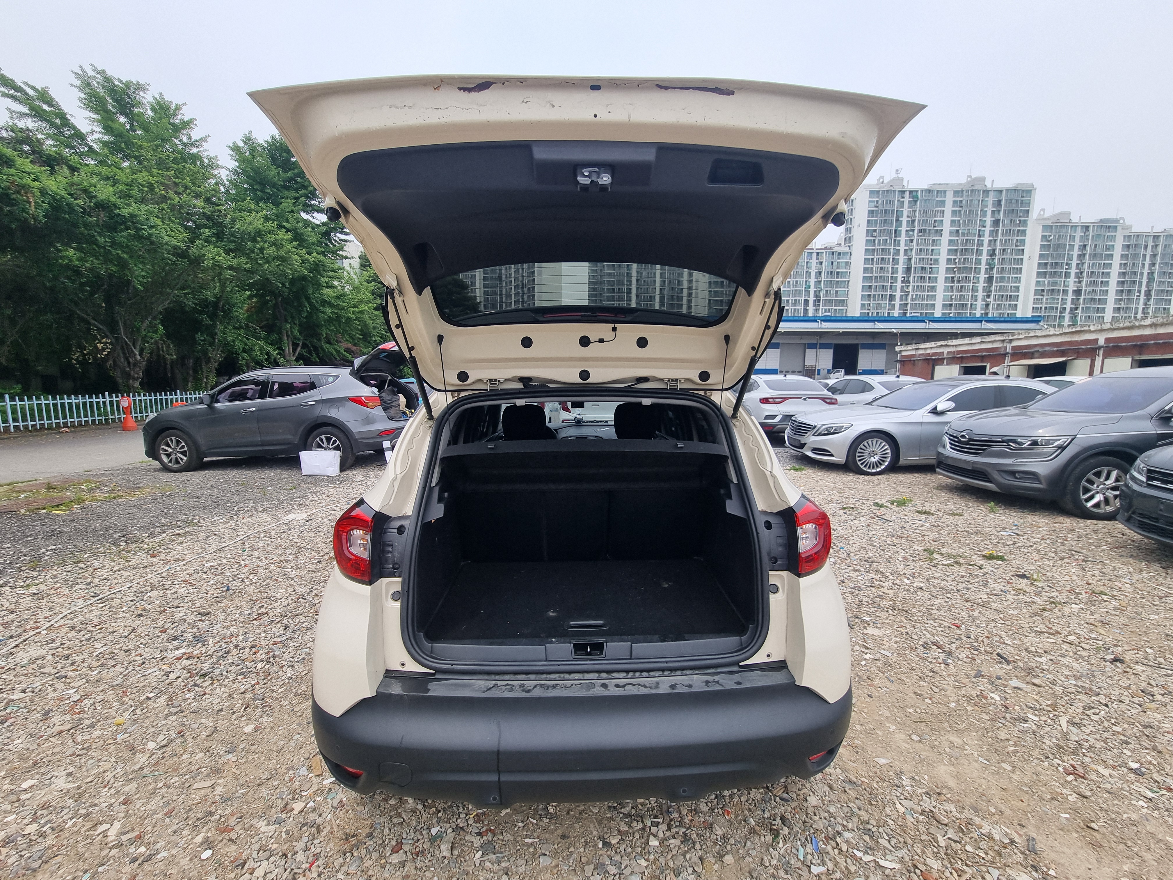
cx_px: 586
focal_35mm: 13
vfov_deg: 89.9
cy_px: 440
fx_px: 441
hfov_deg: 106.2
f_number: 2.2
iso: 50
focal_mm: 2.2
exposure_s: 1/1644
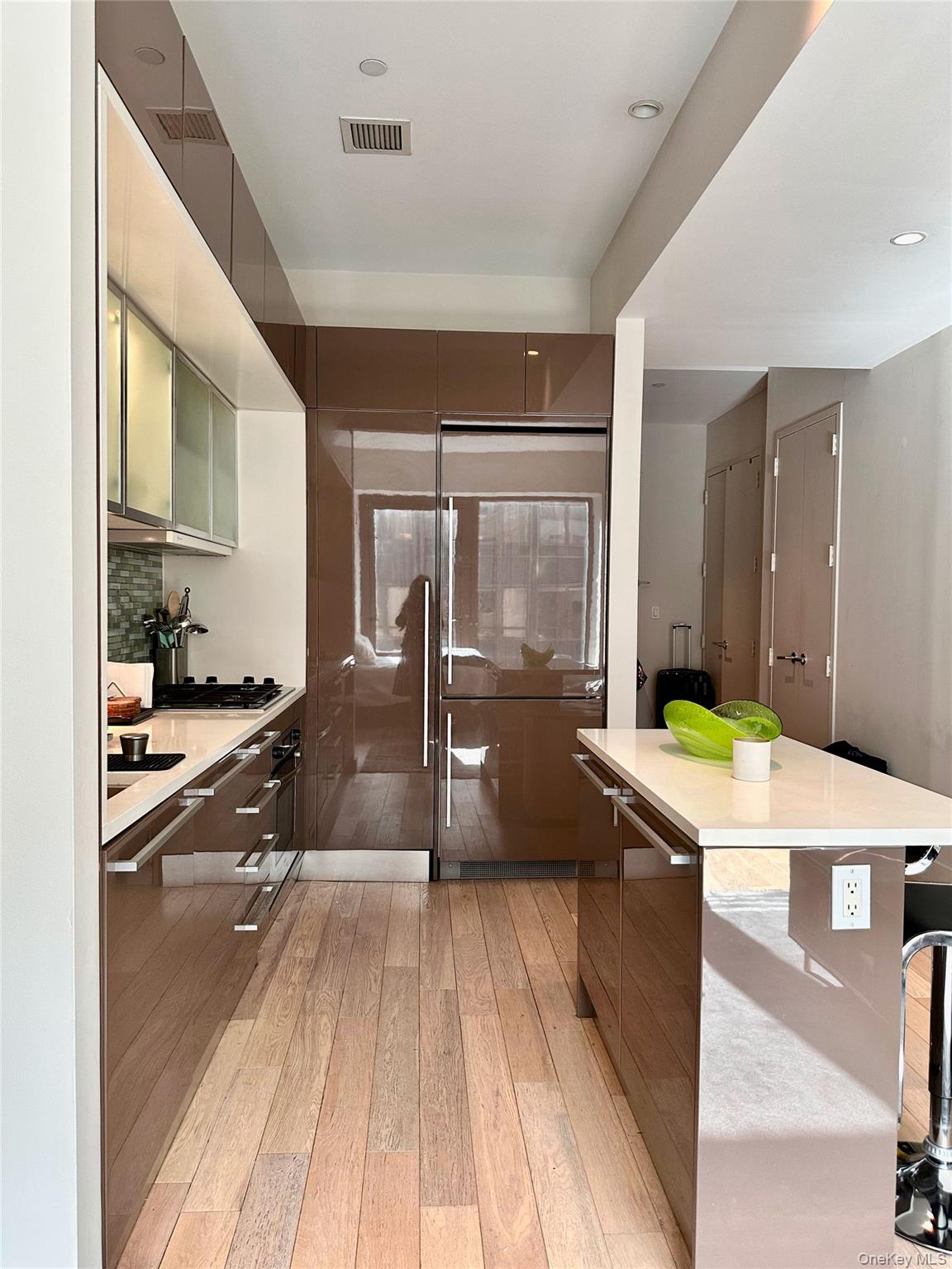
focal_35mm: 24
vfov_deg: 71.6
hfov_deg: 56.8
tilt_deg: -2.4
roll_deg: -1.7
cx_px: 476
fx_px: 880
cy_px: 634
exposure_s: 1/120
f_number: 1.78
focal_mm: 6.86
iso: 160
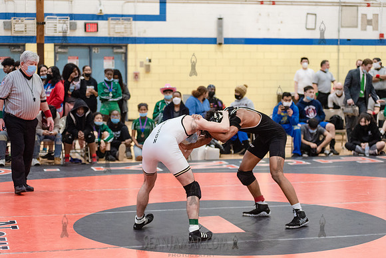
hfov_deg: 25.4
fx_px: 858
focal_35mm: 80
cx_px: 193
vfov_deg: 17.1
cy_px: 129
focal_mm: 80
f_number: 3.5
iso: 4000
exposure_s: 1/400
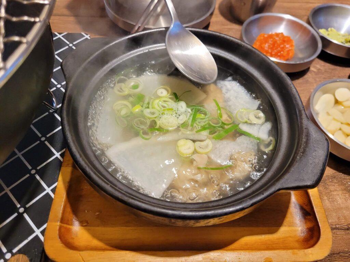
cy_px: 131
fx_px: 263
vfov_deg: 53.1
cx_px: 175
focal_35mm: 26
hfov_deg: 67.3
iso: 320
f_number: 1.8
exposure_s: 1/120
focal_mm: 5.4
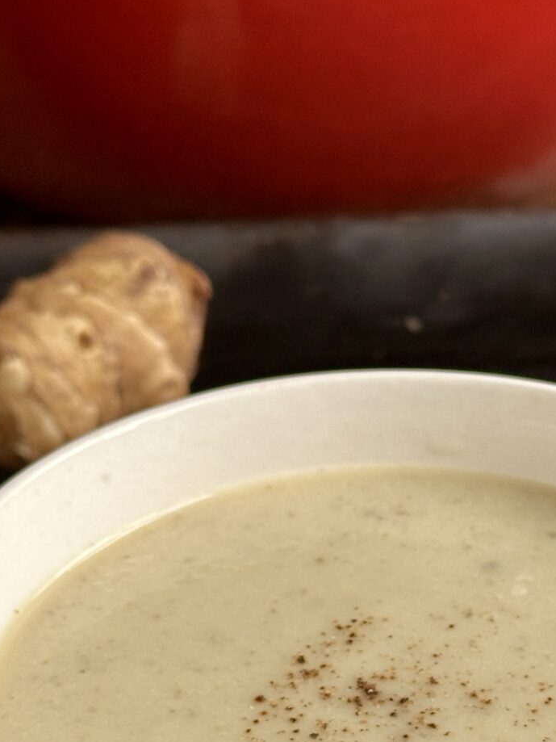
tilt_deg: -37.8
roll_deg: +0.7
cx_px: 380
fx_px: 2292
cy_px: 663
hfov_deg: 13.8
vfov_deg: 18.1
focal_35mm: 107
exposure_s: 1/72
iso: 80
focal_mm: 6.86
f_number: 1.78
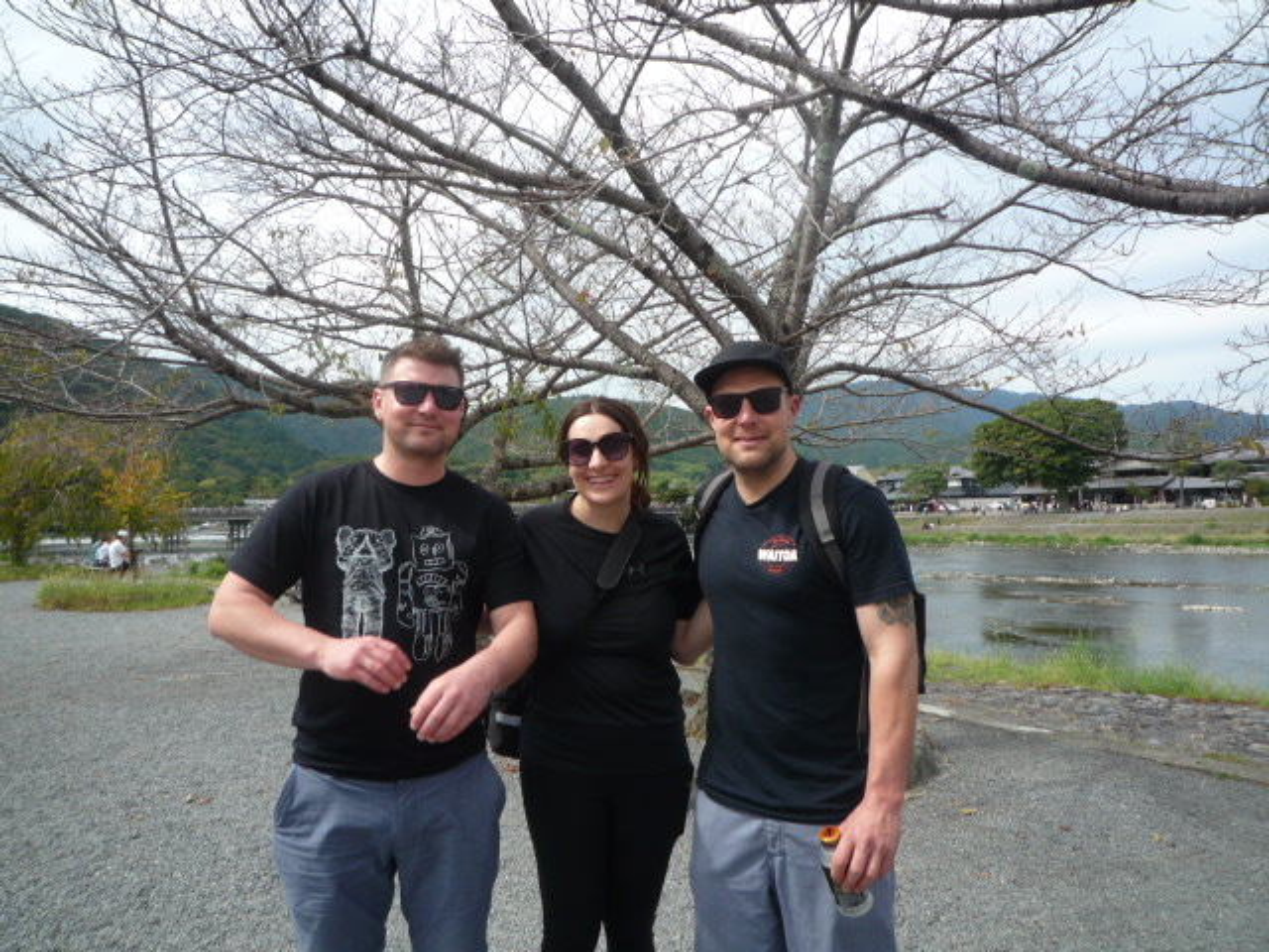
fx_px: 916
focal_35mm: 25
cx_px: 634
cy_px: 476
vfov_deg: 54.9
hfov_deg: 69.4
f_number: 4
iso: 100
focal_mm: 4.4
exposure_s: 1/500
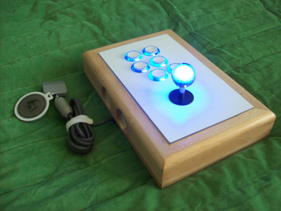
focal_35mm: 36
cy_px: 106
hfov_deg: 51.4
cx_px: 140
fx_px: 292
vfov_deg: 39.7
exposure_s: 1/8
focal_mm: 6
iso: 200
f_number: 2.7
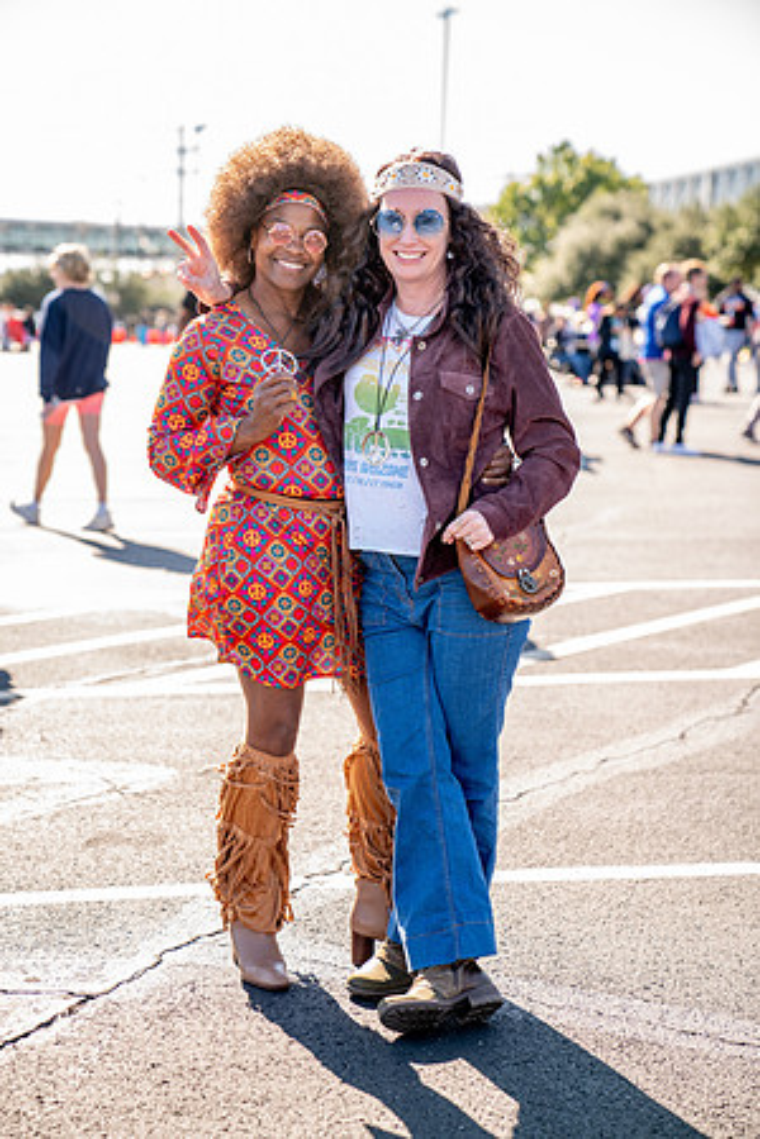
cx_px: 380
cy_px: 570
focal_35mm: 70
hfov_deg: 19.5
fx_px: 2216
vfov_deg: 28.8
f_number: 2.8
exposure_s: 1/200
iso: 100
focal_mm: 70
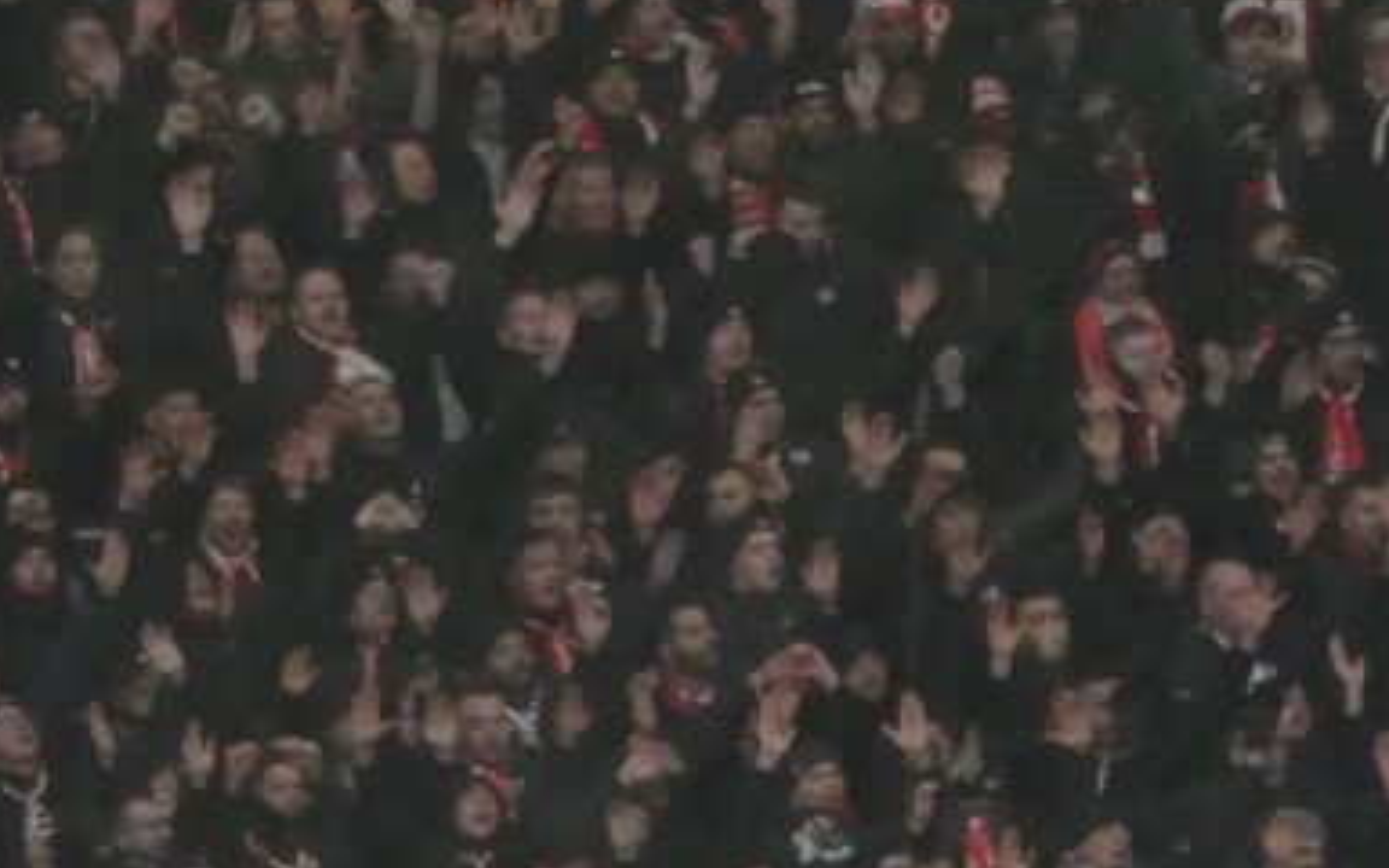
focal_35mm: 1105
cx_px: 1306
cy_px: 1570
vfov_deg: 1.2
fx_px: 41829
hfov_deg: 1.9
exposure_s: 1/80
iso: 400
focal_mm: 44.8
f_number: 5.6
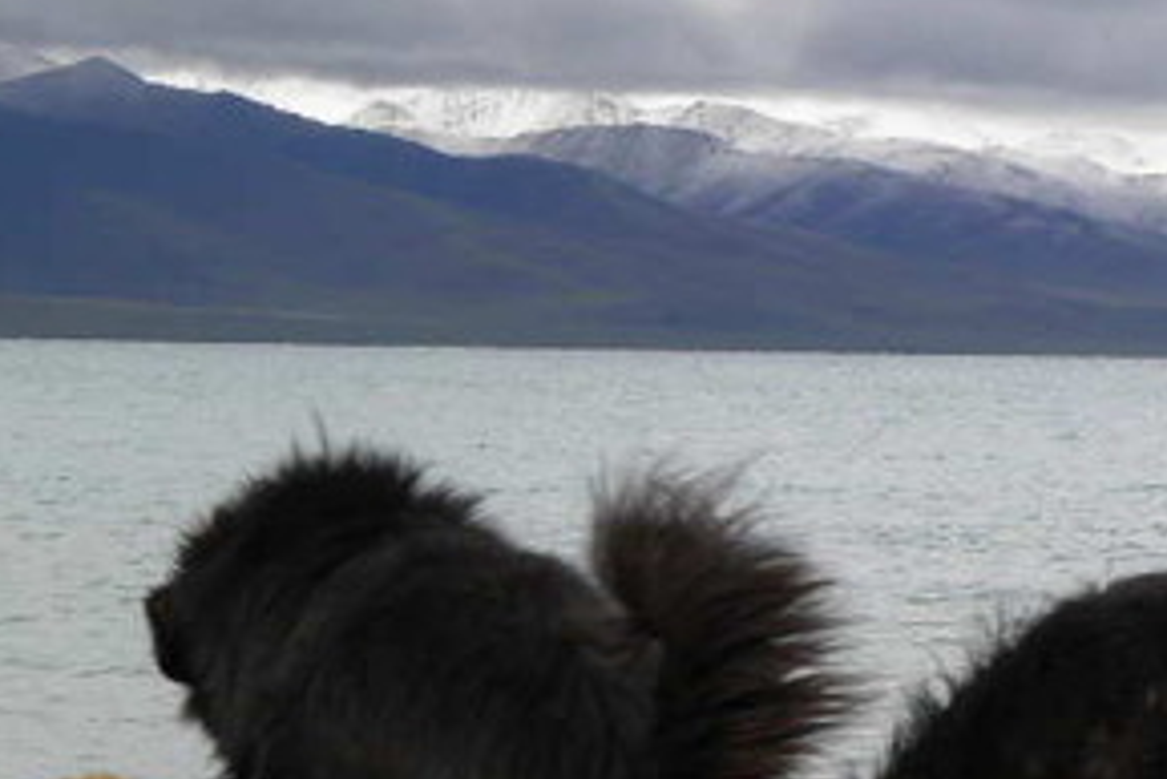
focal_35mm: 235
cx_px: 1143
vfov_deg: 5.8
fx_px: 7621
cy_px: 718
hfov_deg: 8.7
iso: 64
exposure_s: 1/236
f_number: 5
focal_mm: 15.1
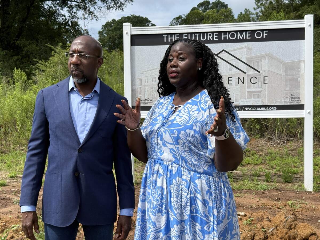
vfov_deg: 30.3
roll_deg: +1.1
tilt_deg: -1.3
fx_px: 444
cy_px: 120
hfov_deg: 39.7
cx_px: 160
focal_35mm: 48
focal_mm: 6.76
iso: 64
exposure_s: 1/3226
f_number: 1.78
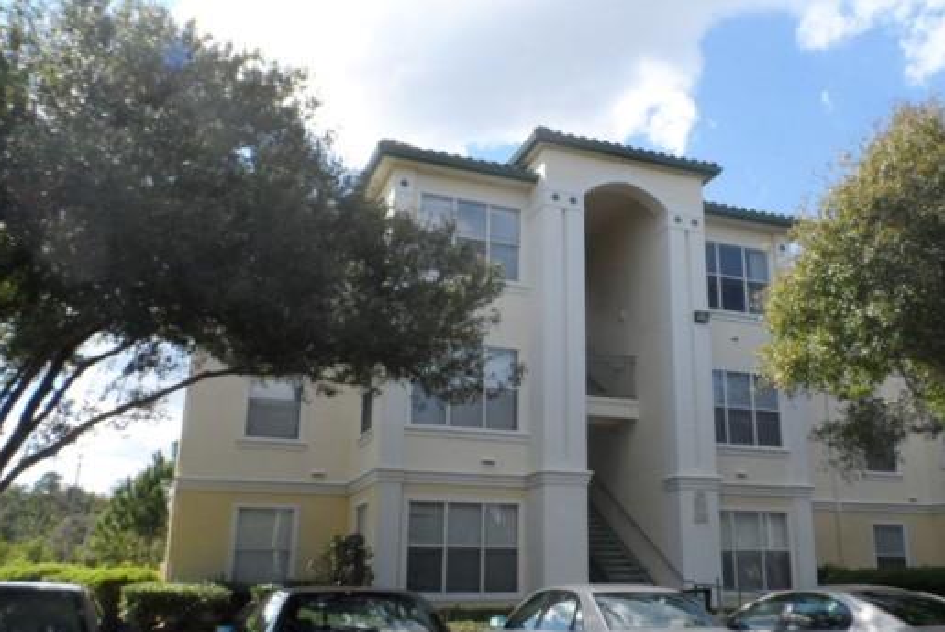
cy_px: 322
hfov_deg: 59.8
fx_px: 814
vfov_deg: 42.4
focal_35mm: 31
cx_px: 565
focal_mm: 4
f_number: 4.5
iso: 80
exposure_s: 1/350
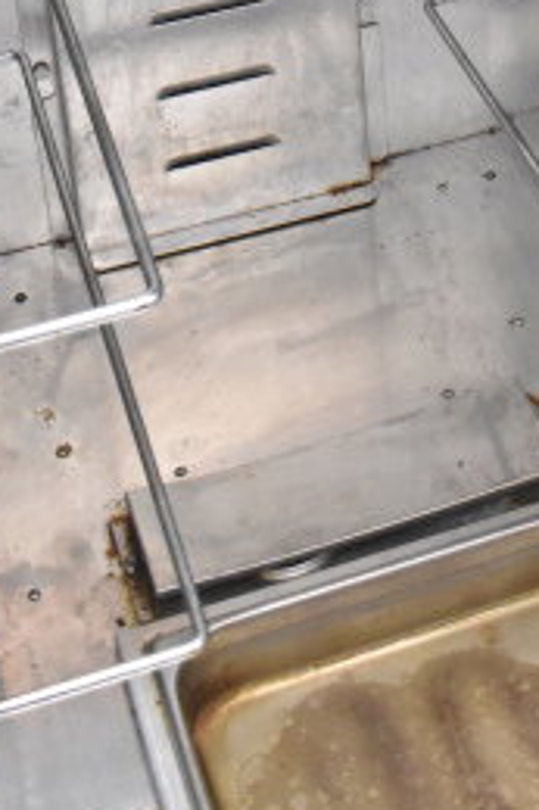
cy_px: -438
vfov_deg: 18.7
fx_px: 2136
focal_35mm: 95
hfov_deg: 14.1
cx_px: 558
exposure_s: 1/30
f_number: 3.5
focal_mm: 18
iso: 4000
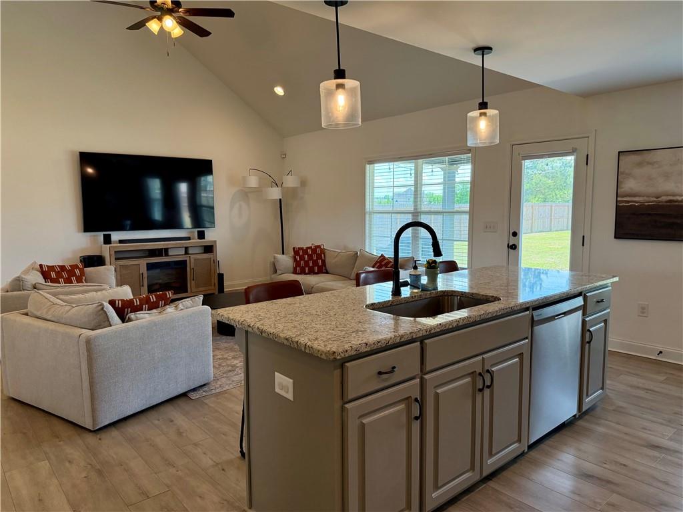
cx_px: 342
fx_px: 474
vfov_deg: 56.8
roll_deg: +0.6
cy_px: 256
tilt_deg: -6.6
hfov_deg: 71.6
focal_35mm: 24
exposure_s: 1/216
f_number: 1.78
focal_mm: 6.76
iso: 200
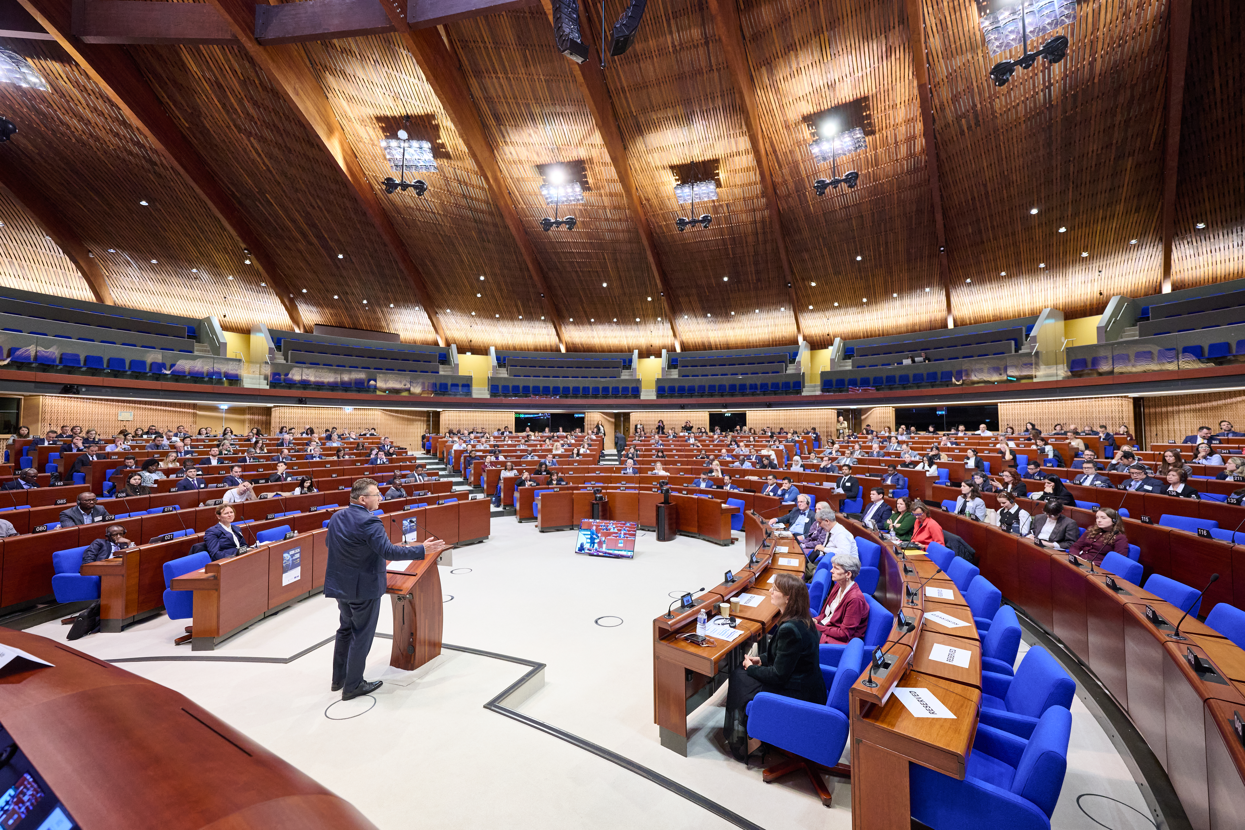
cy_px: 415
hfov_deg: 104.3
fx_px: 484
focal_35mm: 14
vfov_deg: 81.2
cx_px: 622
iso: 2500
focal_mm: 14
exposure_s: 1/250
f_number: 3.2
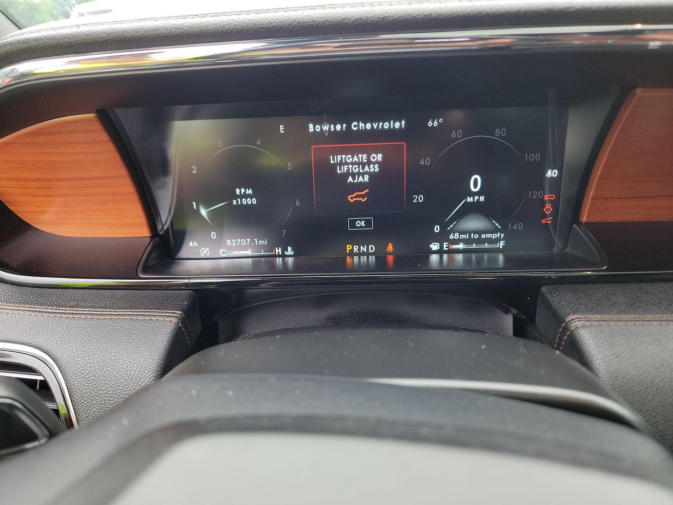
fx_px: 467
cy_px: 252
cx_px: 336
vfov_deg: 56.8
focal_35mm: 24
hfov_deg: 71.6
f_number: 1.8
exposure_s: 1/59
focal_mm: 6.7
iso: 184
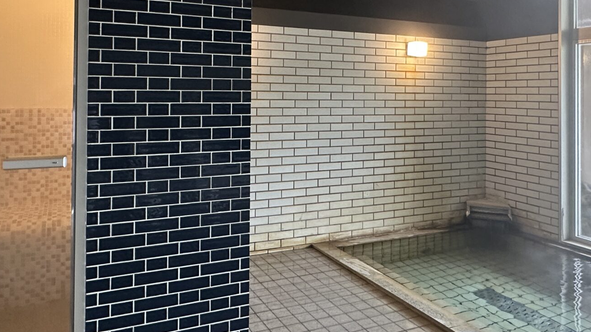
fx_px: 470
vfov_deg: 38.1
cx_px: 264
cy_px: 88
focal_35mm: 30
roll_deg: -0.1
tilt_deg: -0.3
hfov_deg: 64.1
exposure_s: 1/50
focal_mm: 2.22
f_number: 2.2
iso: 320
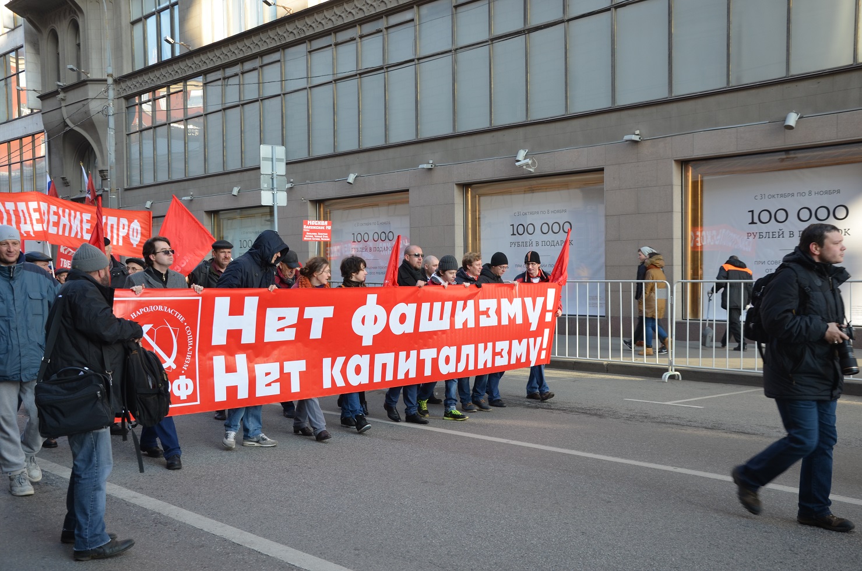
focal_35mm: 39
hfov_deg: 49.6
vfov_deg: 34.1
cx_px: 431
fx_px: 932
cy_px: 286
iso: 200
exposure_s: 1/125
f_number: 5.6
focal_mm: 26
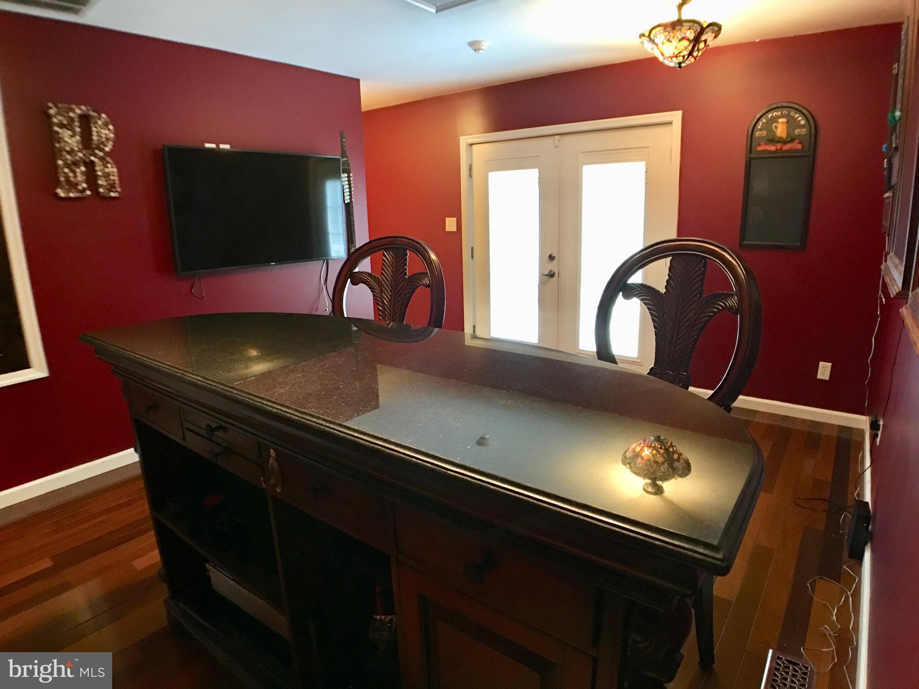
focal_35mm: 29
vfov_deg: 48.2
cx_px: 460
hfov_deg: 61.7
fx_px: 770
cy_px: 344
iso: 100
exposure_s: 1/10
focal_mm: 4.15
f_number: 2.2
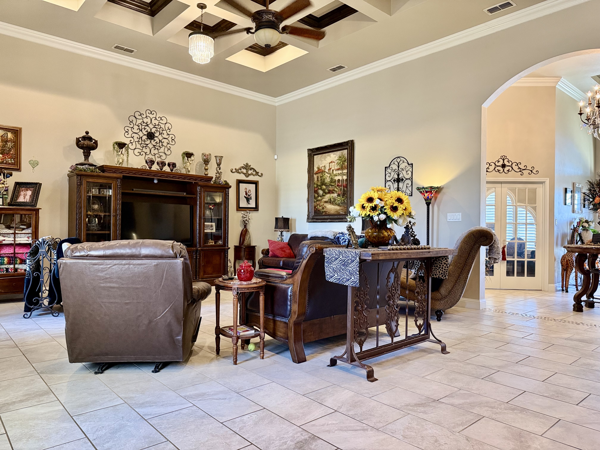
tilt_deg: +0.9
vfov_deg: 56.8
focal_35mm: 24
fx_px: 416
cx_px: 300
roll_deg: -0.9
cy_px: 225
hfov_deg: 71.6
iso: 400
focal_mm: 6.76
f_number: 1.78
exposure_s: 1/60
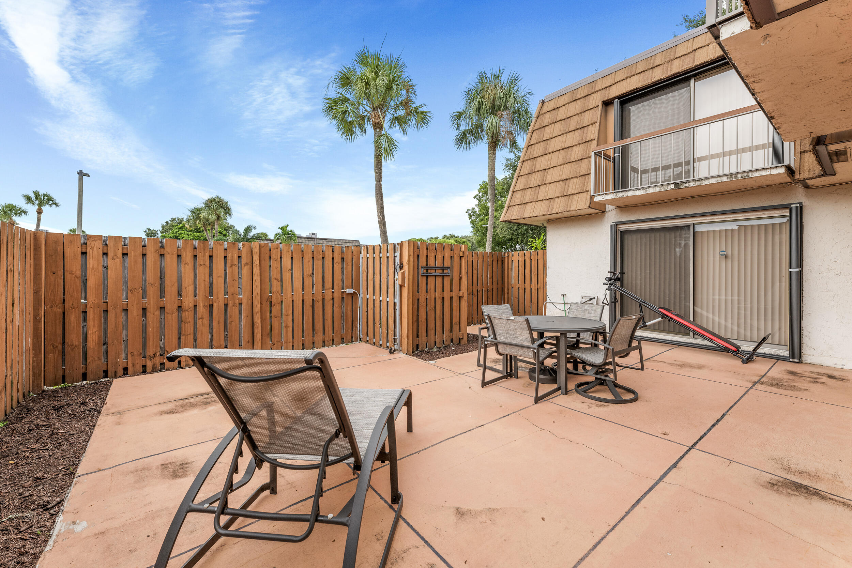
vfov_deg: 81.2
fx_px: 331
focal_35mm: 14
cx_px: 426
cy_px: 284
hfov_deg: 104.3
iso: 500
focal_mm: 14
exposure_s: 1/60
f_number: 8
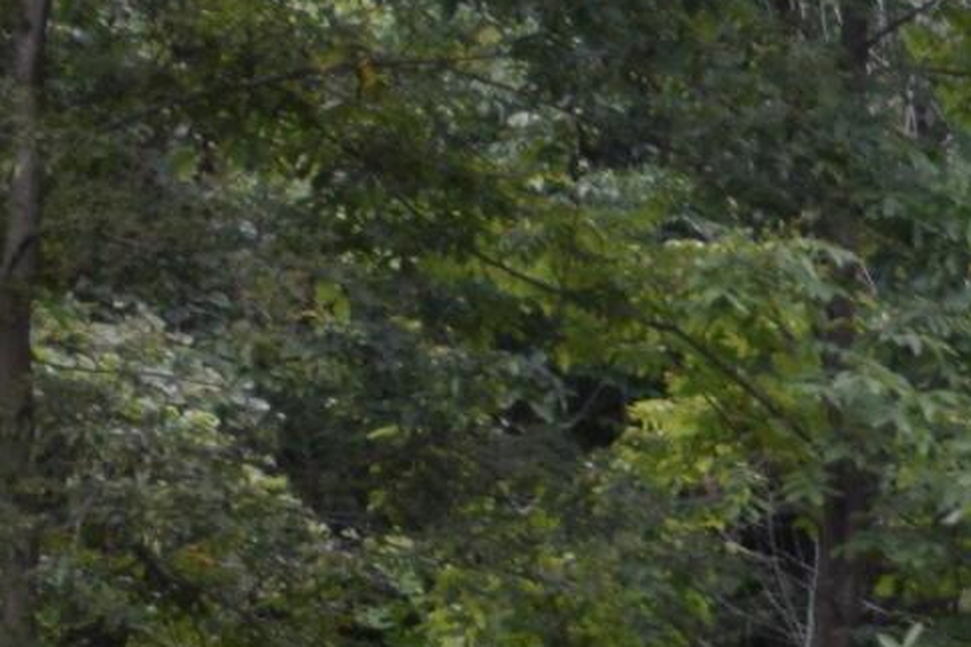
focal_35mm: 224
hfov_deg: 8.2
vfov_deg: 5.9
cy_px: 1639
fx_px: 6039
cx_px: 2631
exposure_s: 1/200
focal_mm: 24
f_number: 4
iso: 180
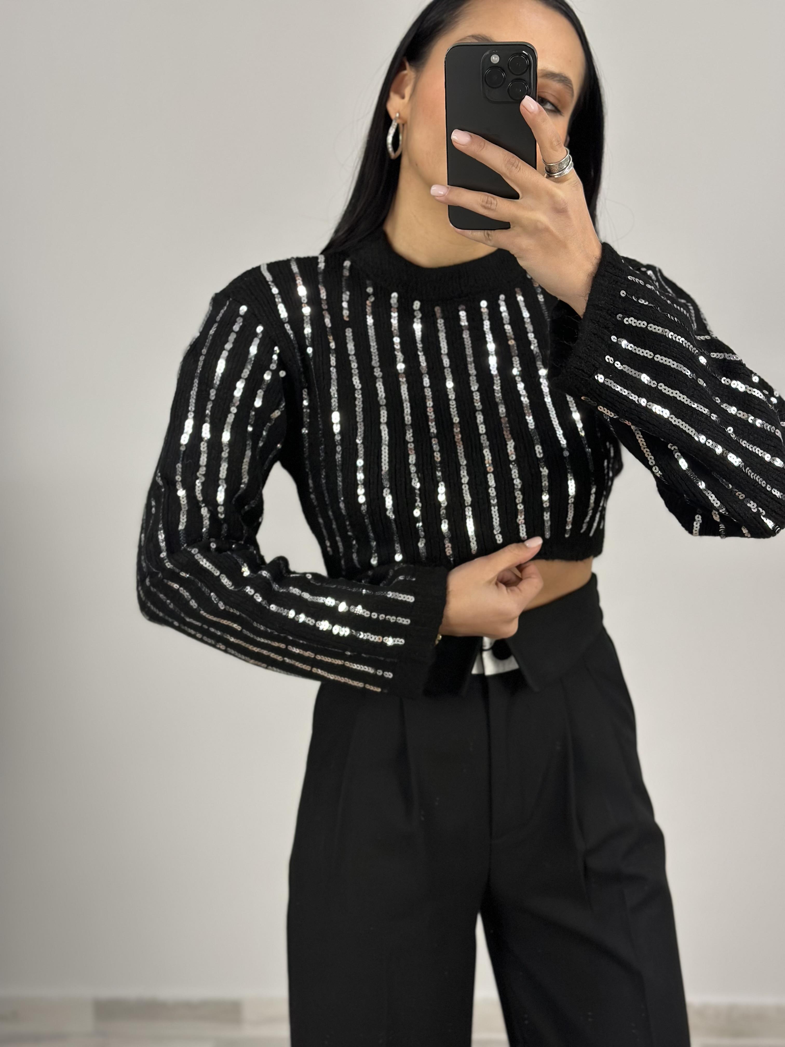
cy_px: 524
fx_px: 1451
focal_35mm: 48
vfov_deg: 39.7
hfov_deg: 30.3
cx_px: 392
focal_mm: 6.86
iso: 200
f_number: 1.78
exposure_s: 1/100
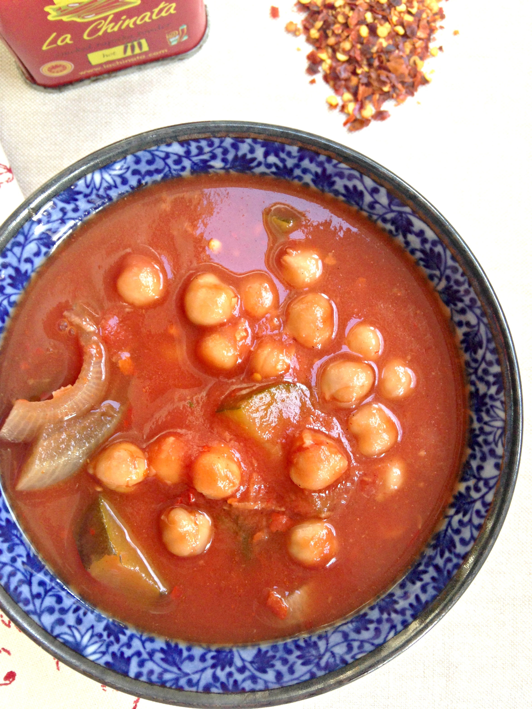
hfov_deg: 42.9
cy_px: 354
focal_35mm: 33
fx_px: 676
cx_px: 266
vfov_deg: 55.4
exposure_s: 1/20
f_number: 2.4
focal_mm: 4.12
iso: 80
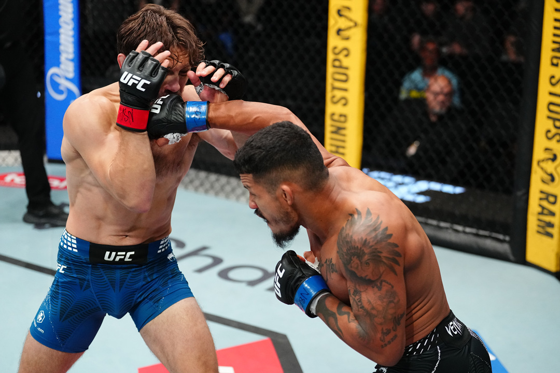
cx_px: 280
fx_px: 1089
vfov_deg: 19.5
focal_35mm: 70
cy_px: 186
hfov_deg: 28.8
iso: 5000
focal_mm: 70
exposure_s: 1/1250
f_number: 2.8
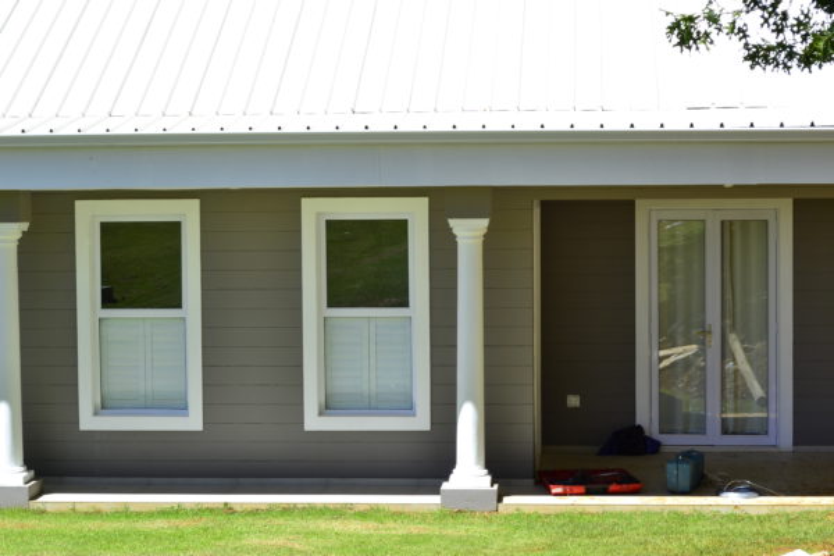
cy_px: 278
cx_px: 417
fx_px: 1911
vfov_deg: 16.6
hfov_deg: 24.6
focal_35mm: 82
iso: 200
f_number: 8
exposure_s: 1/200
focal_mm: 55
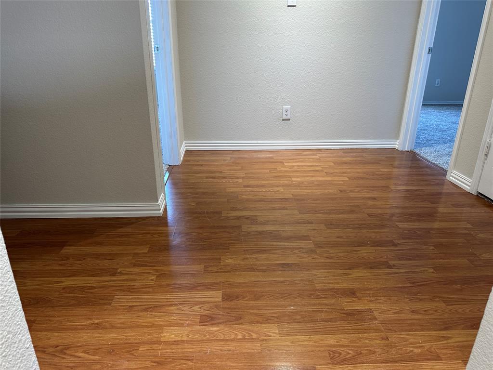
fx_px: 342
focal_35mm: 24
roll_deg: -0.4
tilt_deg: -20.3
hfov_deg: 71.6
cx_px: 246
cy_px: 185
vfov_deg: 56.8
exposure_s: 1/60
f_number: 1.78
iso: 200
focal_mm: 6.86
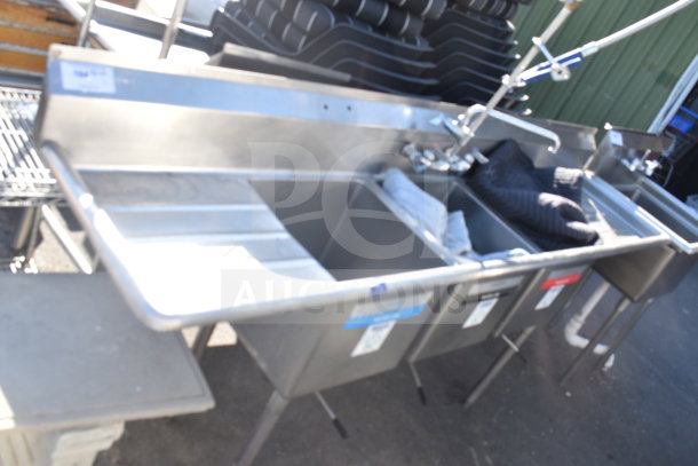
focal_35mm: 33
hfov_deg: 57.2
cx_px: 349
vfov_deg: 40.0
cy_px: 233
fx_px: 640
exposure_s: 1/160
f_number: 6.3
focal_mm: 22
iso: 200
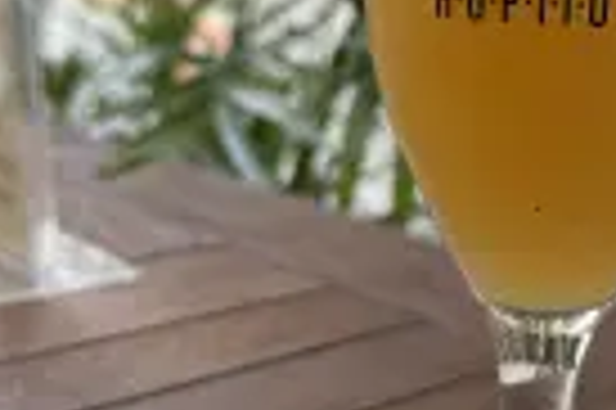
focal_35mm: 73
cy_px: 117
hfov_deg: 26.7
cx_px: 567
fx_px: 1248
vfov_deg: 18.5
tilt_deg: -10.1
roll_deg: -1.9
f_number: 1.78
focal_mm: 6.76
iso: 100
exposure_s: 1/121
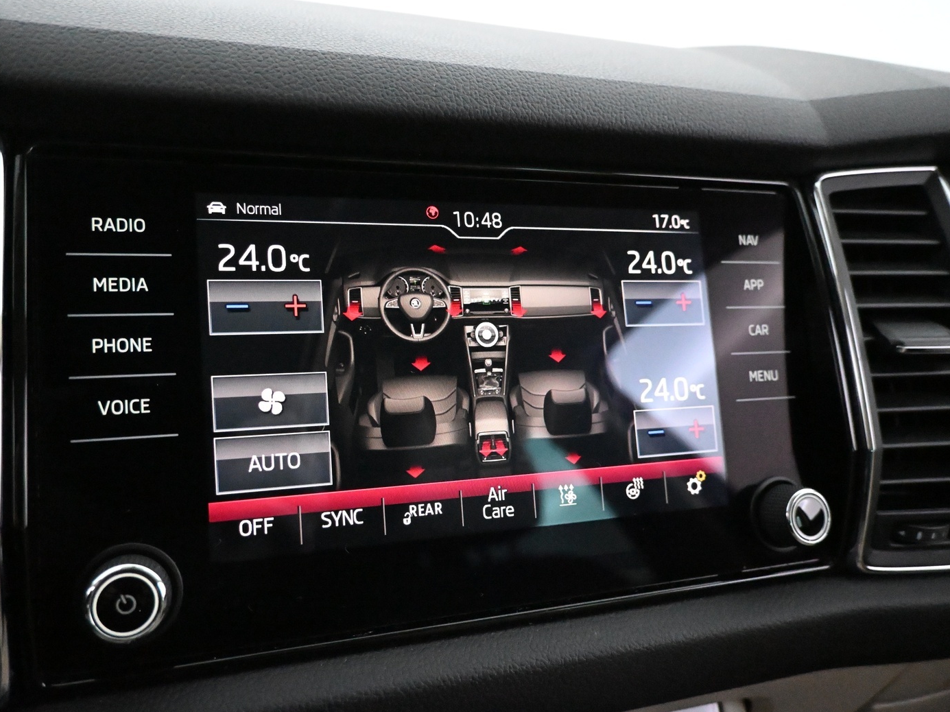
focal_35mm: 27
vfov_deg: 51.3
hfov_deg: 65.2
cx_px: 436
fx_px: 741
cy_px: 366
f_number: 3.5
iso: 12800
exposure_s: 1/125
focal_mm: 16
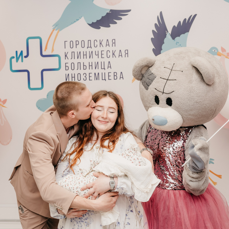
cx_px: 116
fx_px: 397
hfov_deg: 32.2
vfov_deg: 32.2
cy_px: 130
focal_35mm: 53
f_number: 4
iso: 400
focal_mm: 35
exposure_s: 1/160
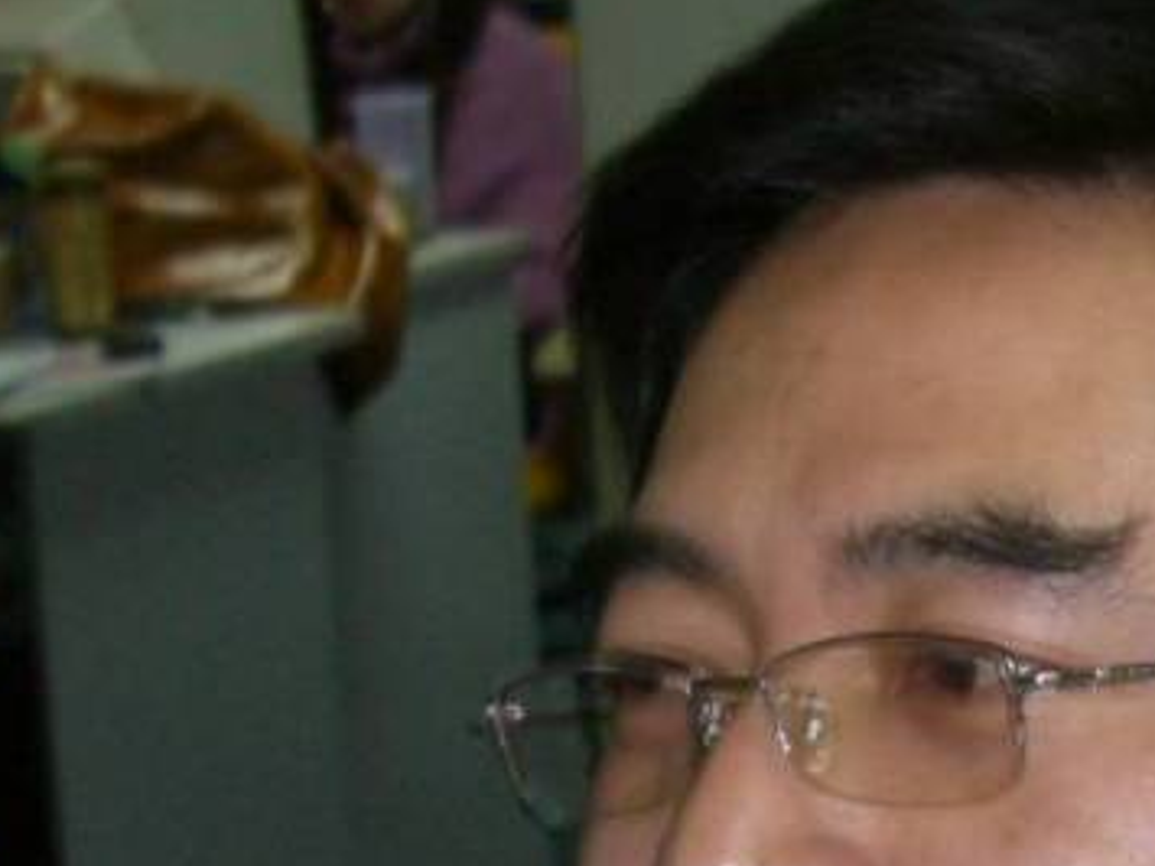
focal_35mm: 150
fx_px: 5003
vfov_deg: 9.8
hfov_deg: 13.0
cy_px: 892
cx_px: 1142
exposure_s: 1/30
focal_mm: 7.9
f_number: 2.8
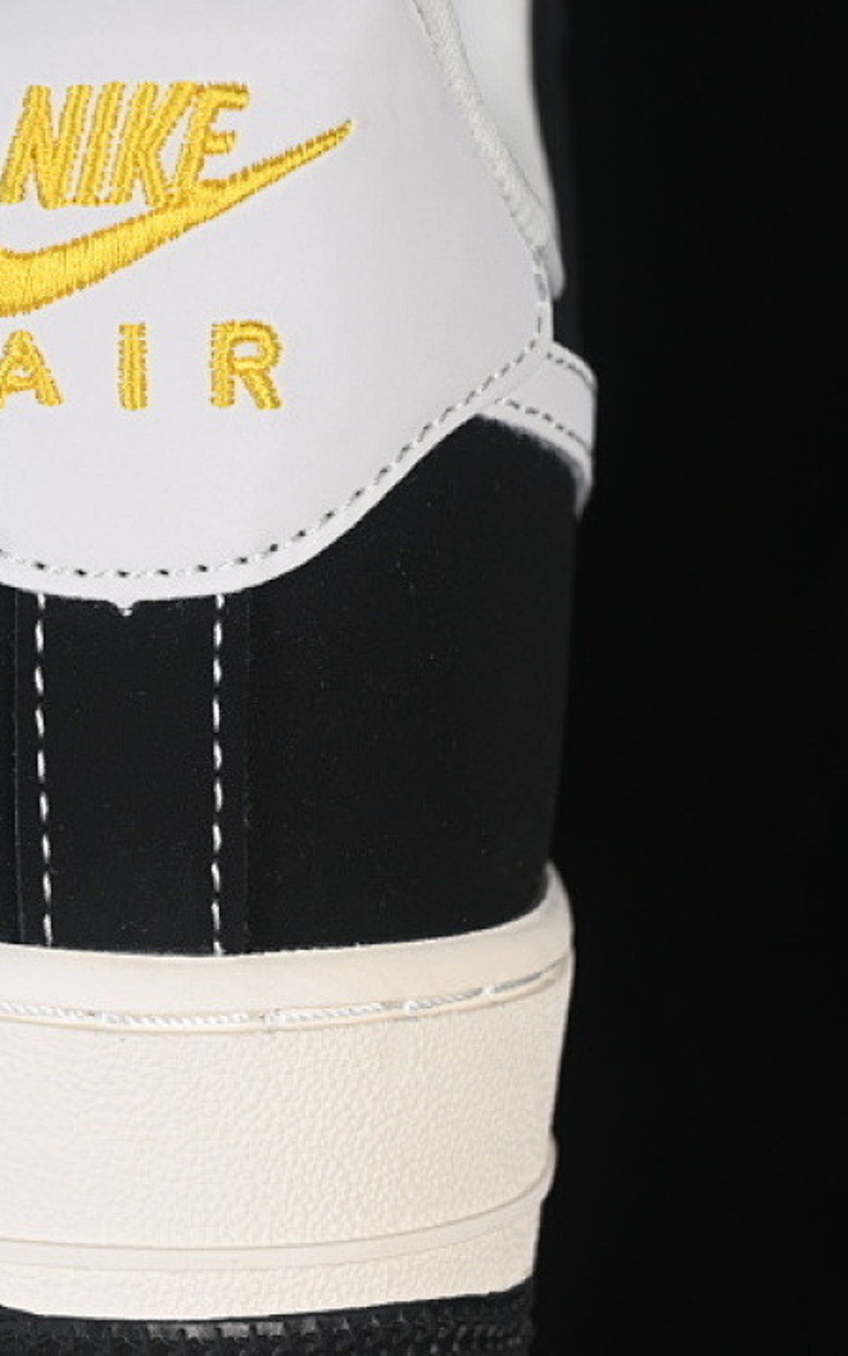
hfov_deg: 11.3
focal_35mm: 115
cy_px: 678
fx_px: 4251
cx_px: 74
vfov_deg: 18.1
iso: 160
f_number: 7.1
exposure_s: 1/80
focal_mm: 50
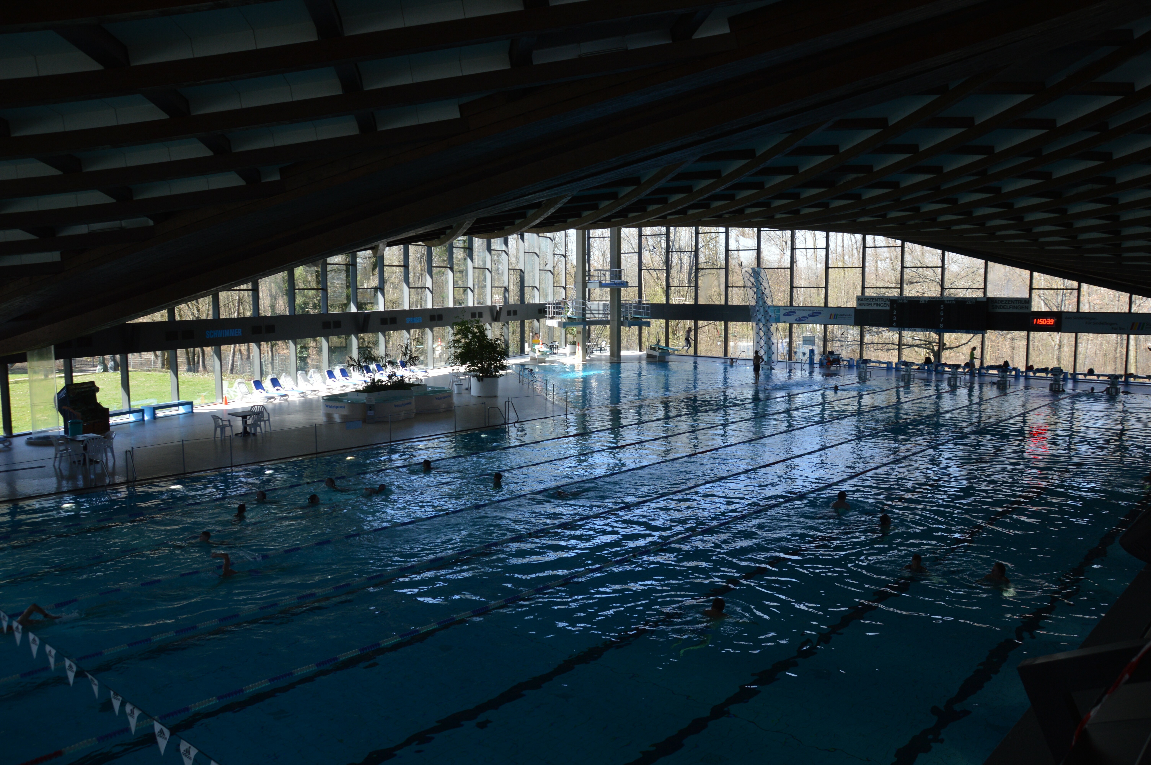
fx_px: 862
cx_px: 576
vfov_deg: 47.8
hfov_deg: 67.4
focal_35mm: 27
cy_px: 382
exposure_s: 1/125
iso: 220
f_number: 5.6
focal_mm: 18
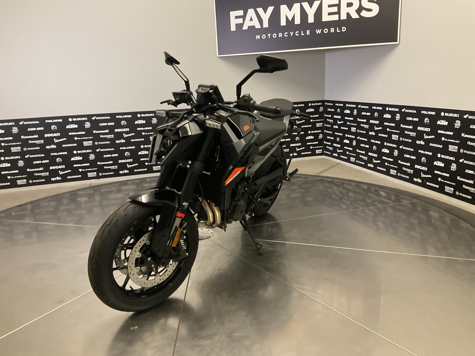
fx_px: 398
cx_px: 238
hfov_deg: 61.7
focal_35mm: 29
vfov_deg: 48.2
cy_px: 178
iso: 250
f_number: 1.8
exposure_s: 1/60
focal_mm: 3
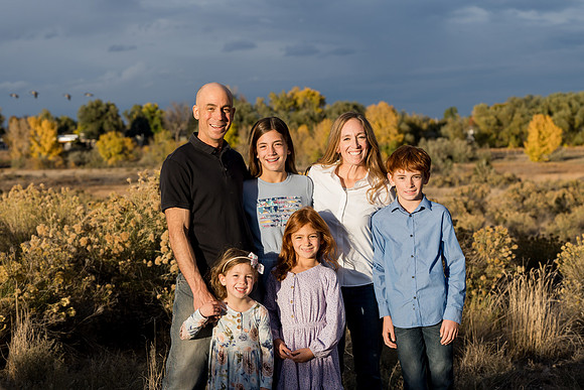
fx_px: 1476
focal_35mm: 91
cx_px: 292
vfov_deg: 15.0
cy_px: 195
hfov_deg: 22.4
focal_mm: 91
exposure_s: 1/320
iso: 320
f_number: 6.3
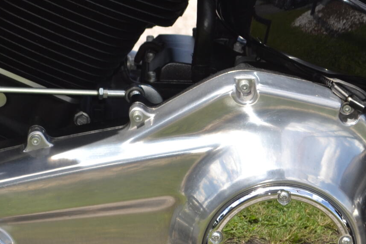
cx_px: 38
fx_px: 1953
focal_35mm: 192
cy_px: 95
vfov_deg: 7.1
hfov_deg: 10.6
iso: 100
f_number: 7.1
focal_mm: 55
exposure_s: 1/200
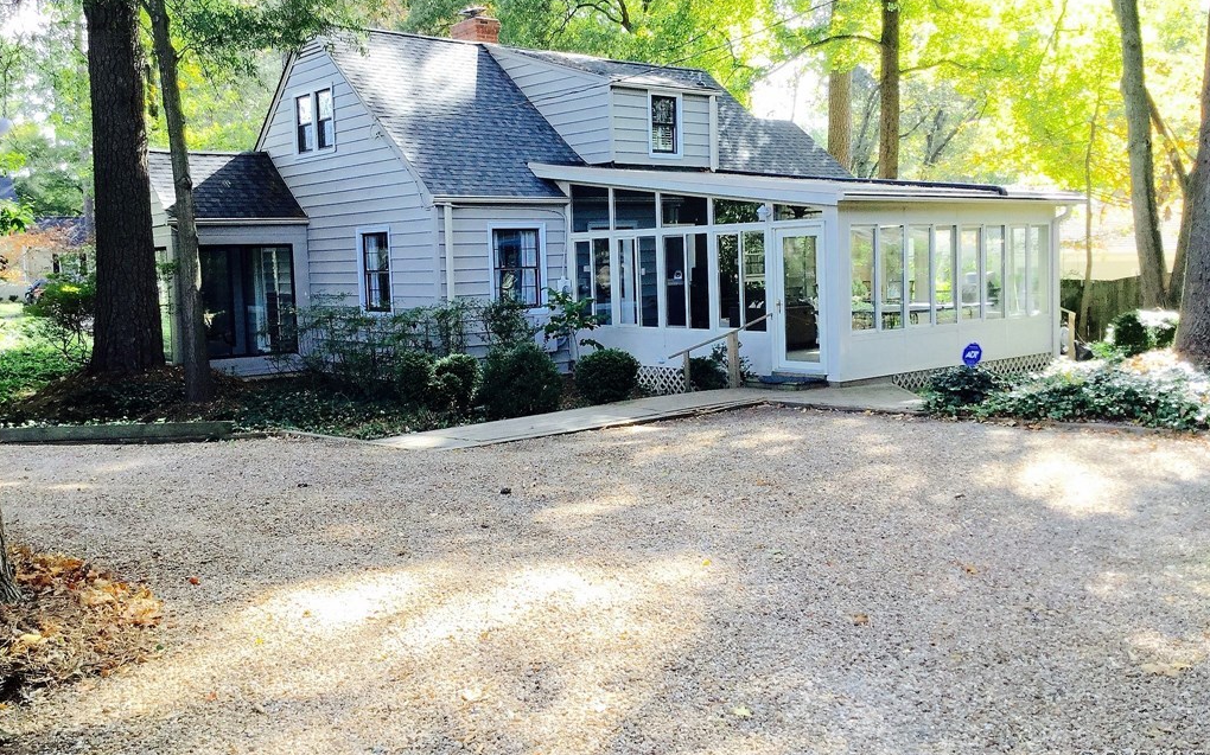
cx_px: 605
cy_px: 325
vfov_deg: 38.2
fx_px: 1088
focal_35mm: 33
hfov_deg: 58.2
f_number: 2.4
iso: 40
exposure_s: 1/120
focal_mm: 3.3
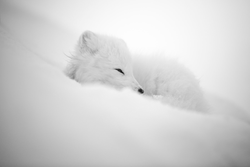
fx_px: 1875
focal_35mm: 270
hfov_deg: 7.6
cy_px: 84
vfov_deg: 5.1
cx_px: 125
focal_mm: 270
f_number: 2.8
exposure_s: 1/800
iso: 640
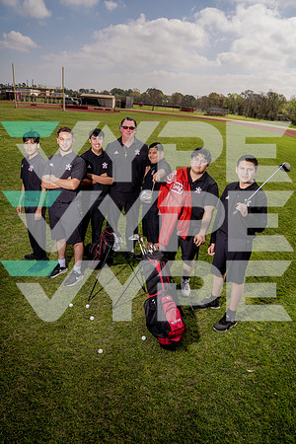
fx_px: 296
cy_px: 222
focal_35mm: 24
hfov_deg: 53.1
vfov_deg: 73.7
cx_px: 148
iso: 100
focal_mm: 24
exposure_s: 1/250
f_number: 7.1
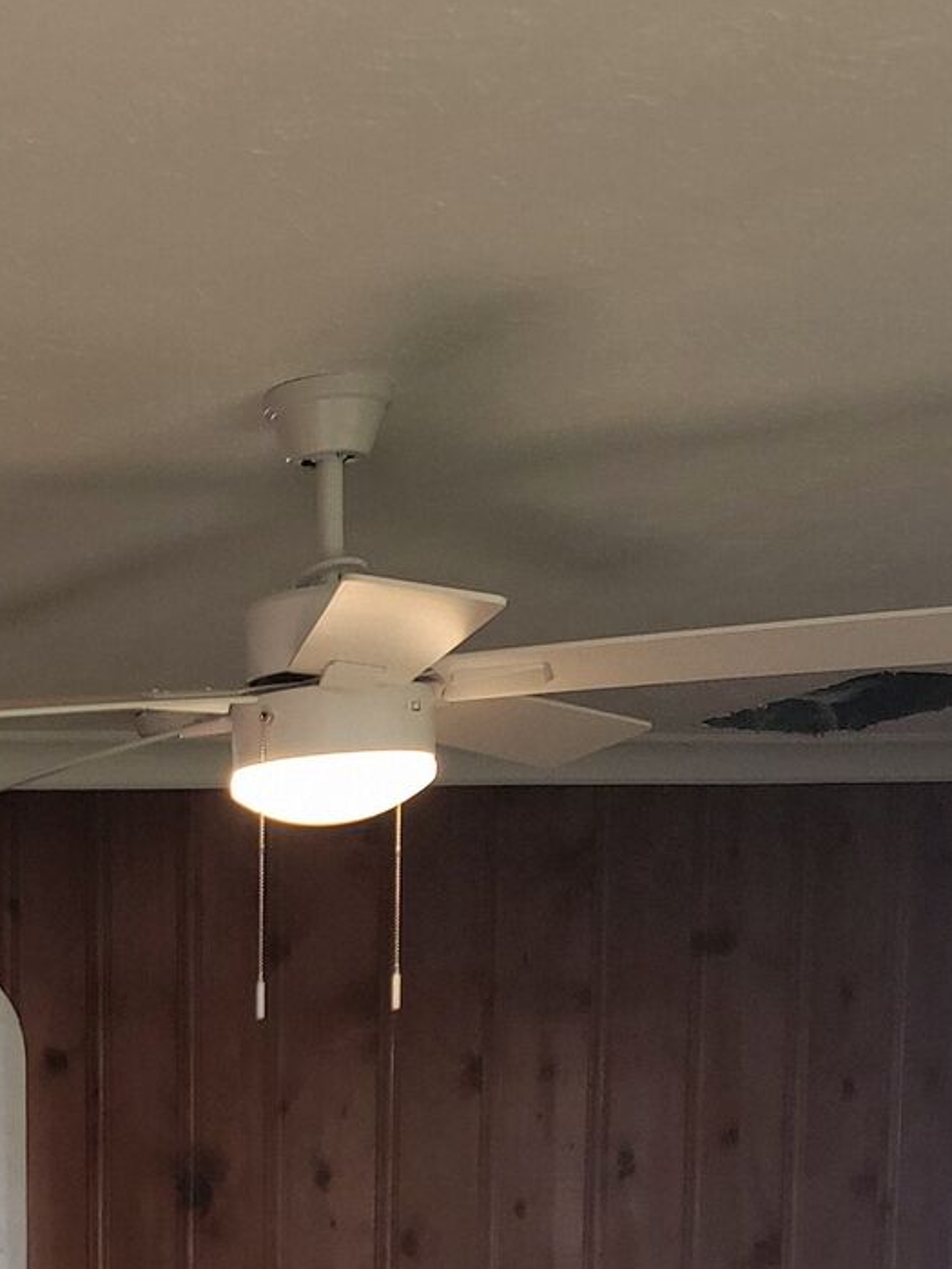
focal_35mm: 79
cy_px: 1652
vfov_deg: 22.2
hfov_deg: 17.6
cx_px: -250
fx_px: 2897
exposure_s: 1/120
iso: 32
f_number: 1.8
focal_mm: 6.7
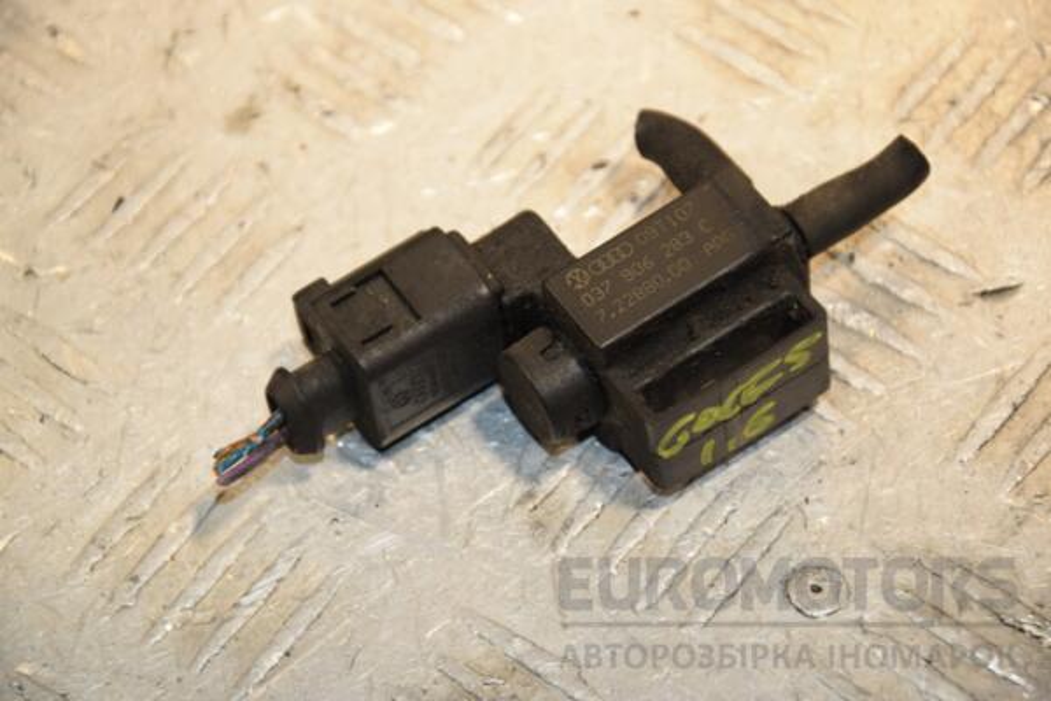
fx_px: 4598
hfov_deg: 13.0
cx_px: 526
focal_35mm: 158
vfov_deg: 8.7
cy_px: 350
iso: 800
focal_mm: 105
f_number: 6.3
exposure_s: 1/200
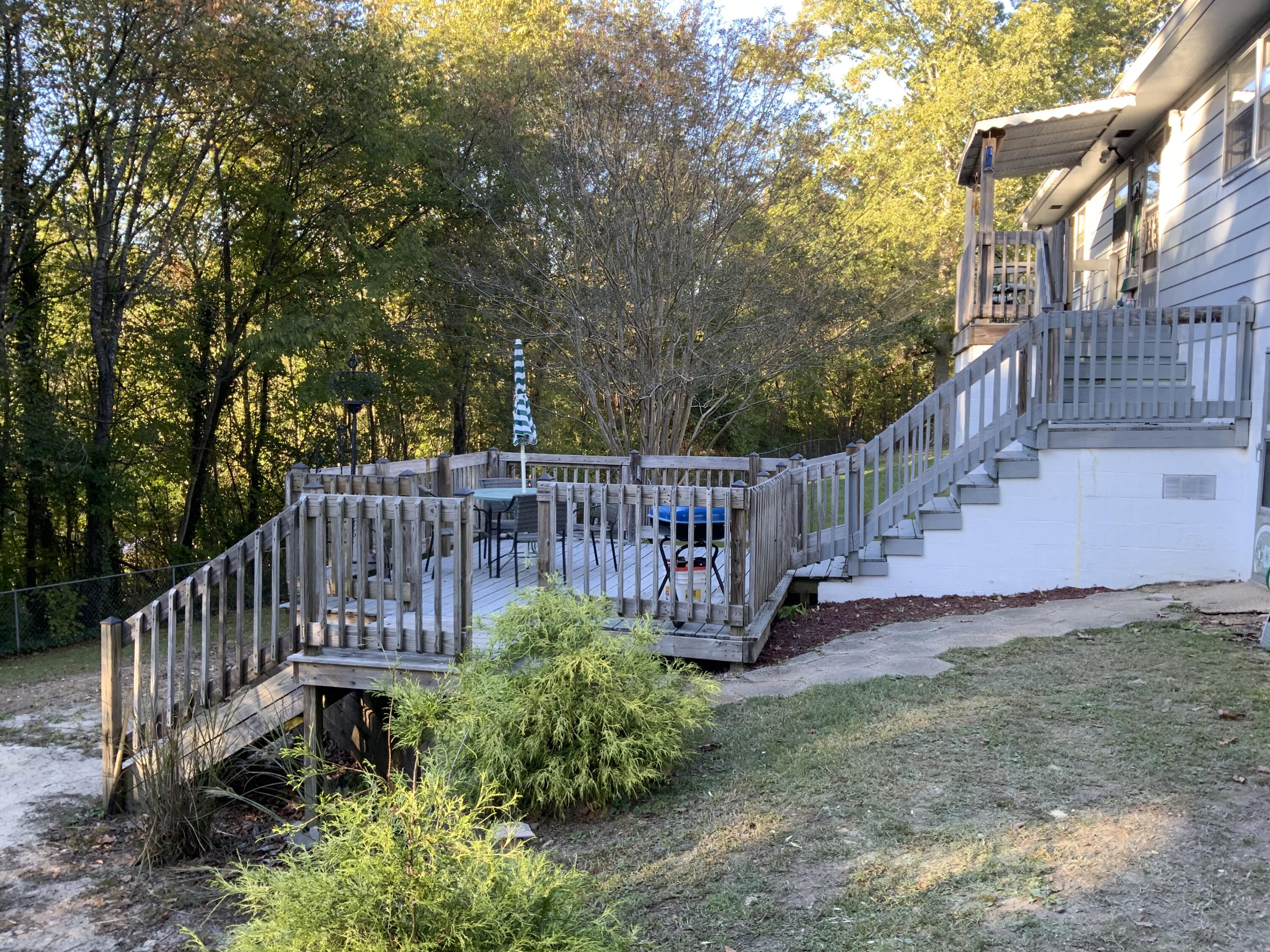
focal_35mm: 29
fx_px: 1064
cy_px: 476
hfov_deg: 61.7
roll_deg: -1.4
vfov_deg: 48.2
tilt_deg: -3.4
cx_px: 635
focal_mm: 3
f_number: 1.8
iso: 50
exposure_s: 1/122
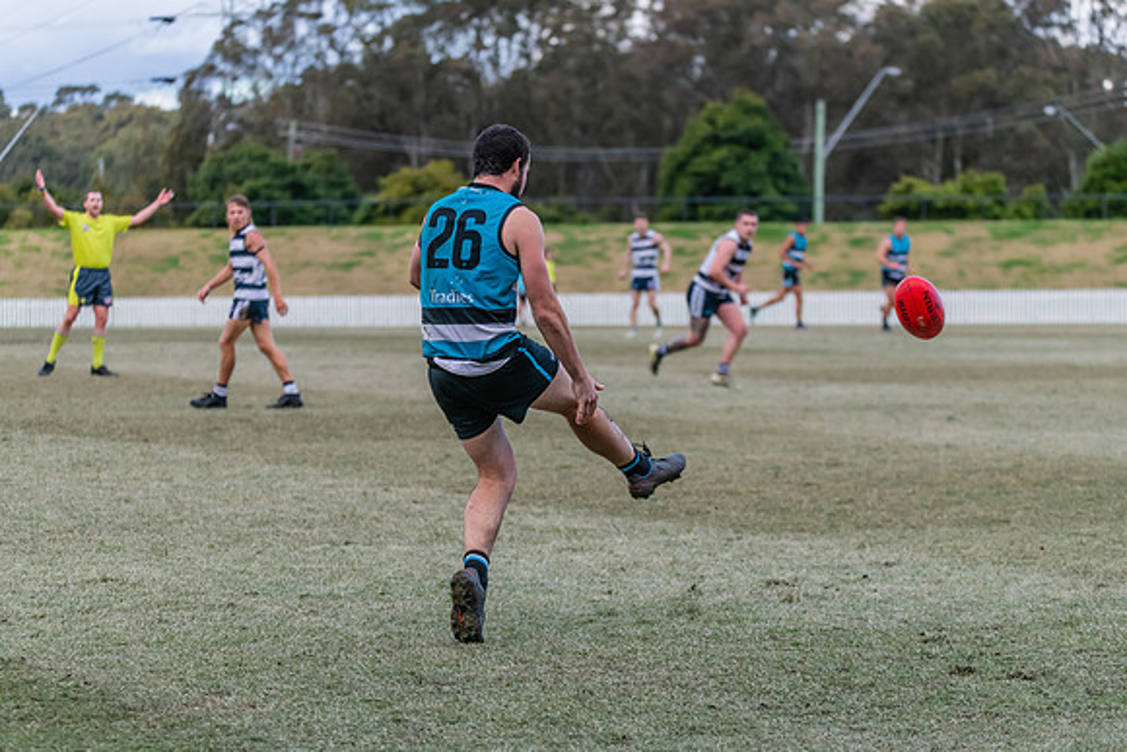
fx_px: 4738
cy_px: 376
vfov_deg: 9.1
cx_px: 564
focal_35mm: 151
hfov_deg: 13.6
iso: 1600
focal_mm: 150
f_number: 5
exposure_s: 1/2000
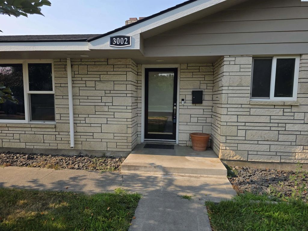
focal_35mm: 23
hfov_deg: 73.9
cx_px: 154
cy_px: 116
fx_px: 205
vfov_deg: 58.9
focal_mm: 6.3
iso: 80
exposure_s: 1/3001
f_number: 1.7
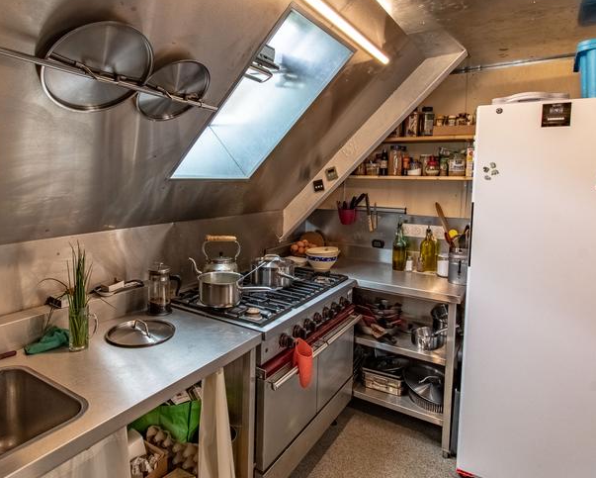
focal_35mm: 21
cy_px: 205
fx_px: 371
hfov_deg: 76.9
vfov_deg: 65.3
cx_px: 245
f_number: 10
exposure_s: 1/400
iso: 1000
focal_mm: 10
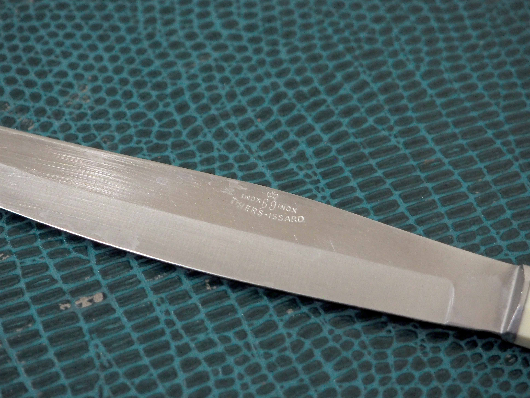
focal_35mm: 84
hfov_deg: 23.3
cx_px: 265
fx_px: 1286
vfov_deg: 17.6
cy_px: 199
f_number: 5.6
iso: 1600
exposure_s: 1/30
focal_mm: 42
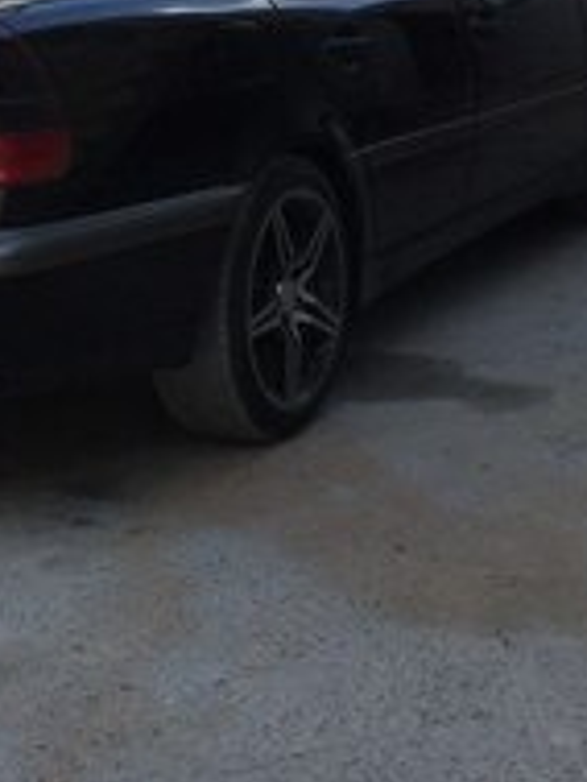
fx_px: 1716
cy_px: -99
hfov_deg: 19.4
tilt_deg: -0.3
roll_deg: +0.2
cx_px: 260
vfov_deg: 23.8
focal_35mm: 76
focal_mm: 4.15
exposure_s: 1/1464
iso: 32
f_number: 2.2
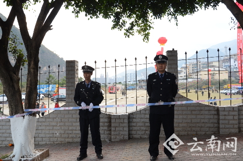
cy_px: 80
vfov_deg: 36.7
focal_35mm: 36
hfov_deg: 53.2
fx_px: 242
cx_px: 122
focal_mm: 24
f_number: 8
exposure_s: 1/30
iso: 450
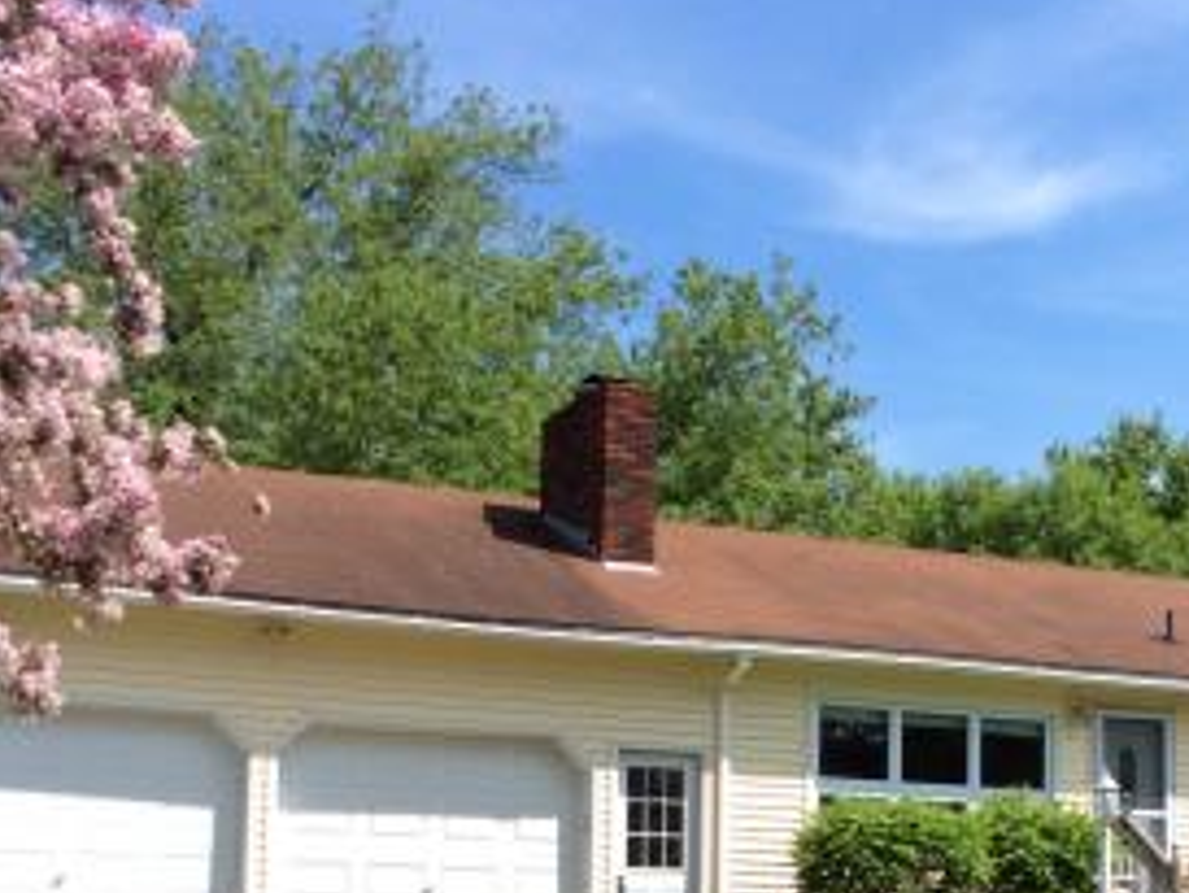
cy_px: 788
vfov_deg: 21.2
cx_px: 836
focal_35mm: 68
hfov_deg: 28.3
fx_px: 2337
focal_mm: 3.3
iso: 32
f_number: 2.4
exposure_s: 1/1217
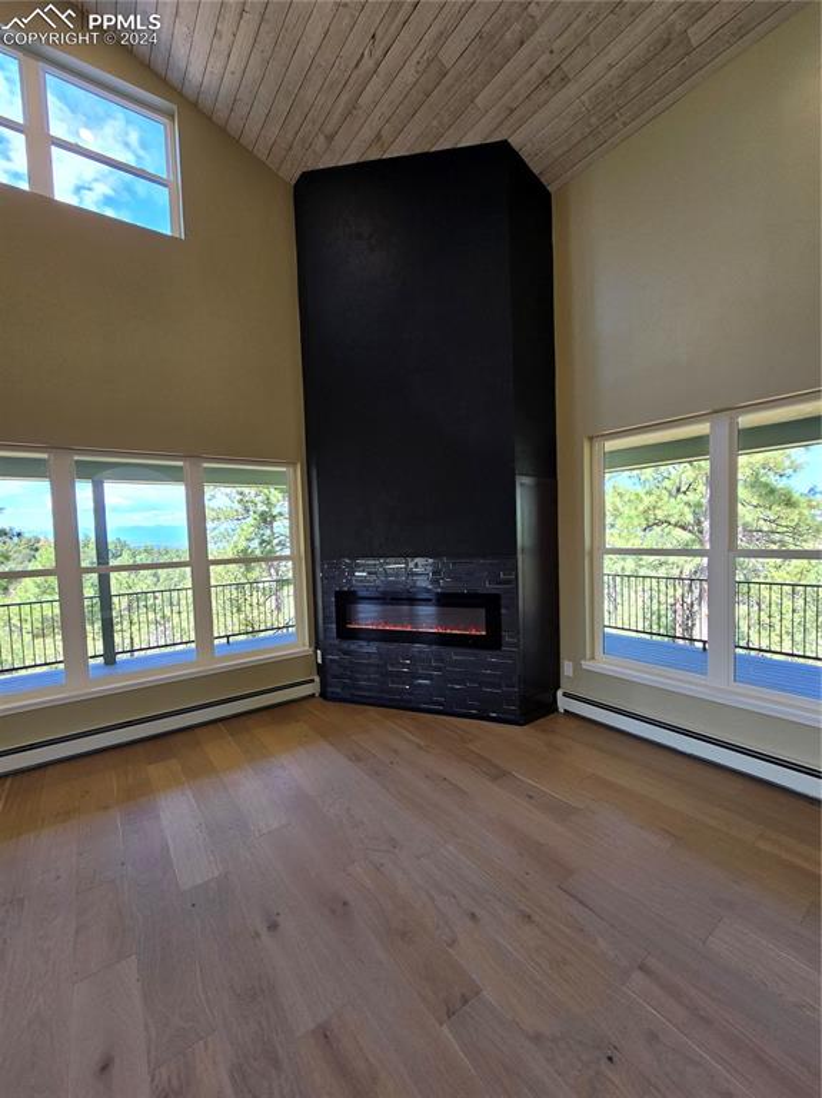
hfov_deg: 89.9
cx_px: 411
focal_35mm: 13
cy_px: 549
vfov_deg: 106.2
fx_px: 412
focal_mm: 2.2
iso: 80
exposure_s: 1/120
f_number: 2.2
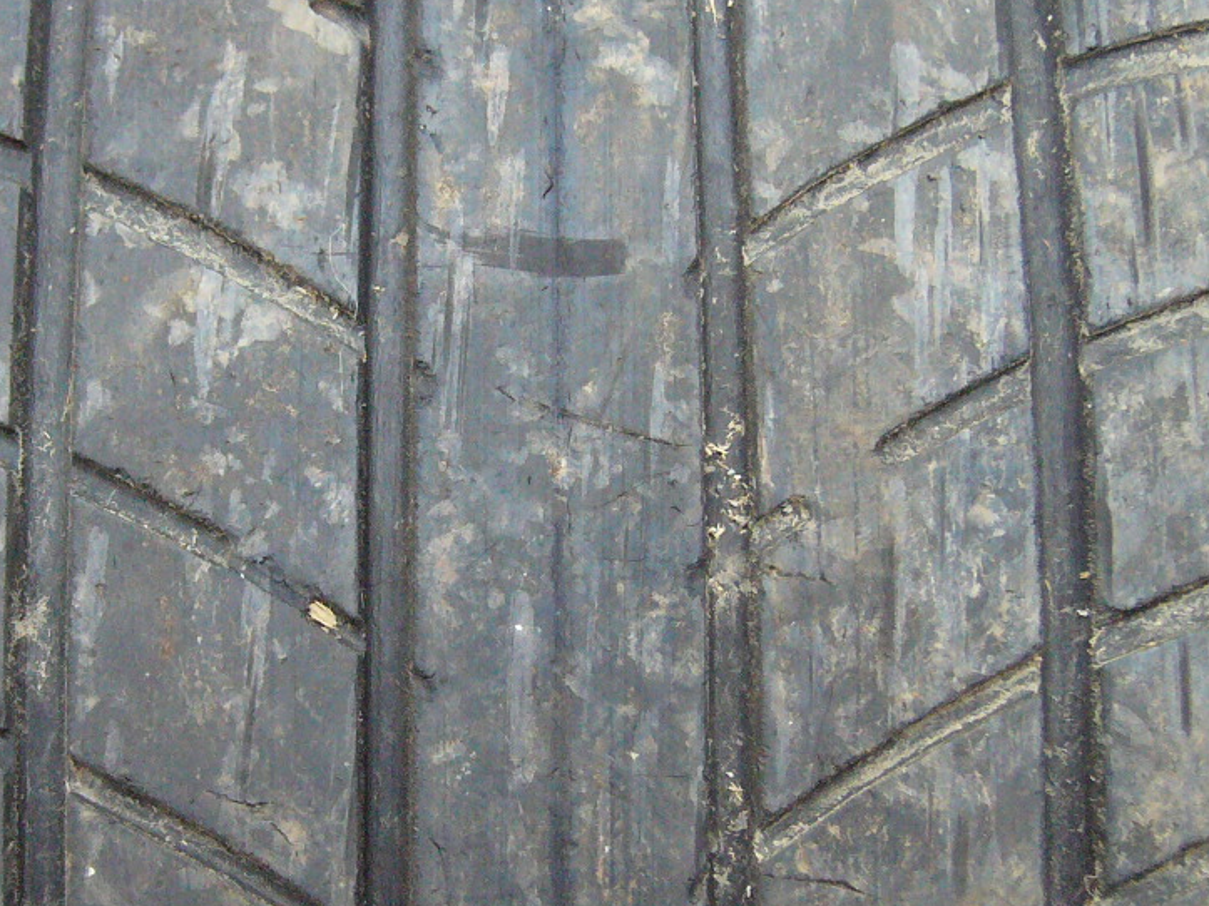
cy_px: 446
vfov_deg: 23.6
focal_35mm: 62
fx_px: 2165
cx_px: 522
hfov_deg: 31.2
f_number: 2.8
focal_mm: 5.8
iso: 400
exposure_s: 1/400
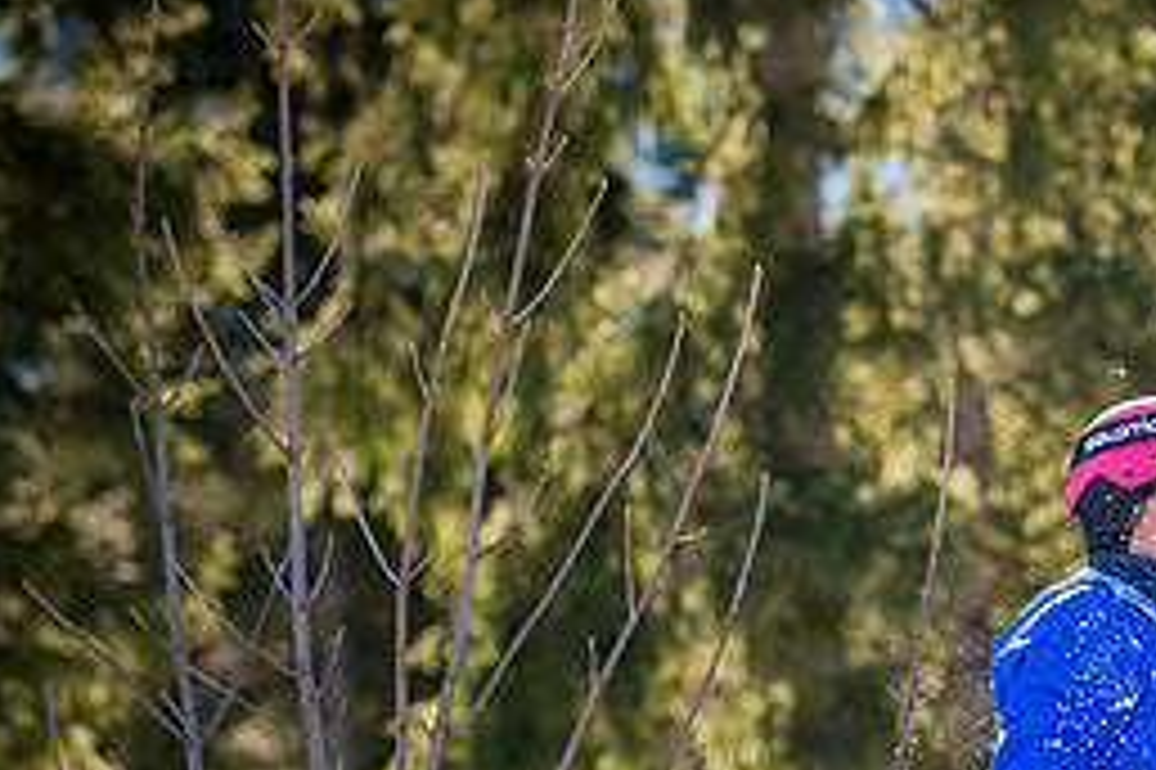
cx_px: 1459
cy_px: 641
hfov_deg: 6.7
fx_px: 9851
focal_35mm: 307
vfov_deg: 4.5
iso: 200
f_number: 5
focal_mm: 120
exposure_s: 1/640
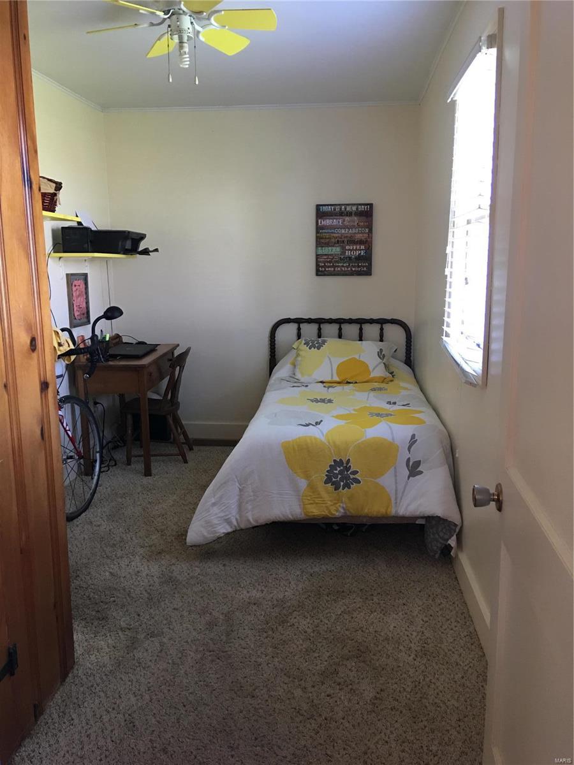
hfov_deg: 48.2
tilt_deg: -9.9
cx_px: 287
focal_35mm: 29
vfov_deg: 61.7
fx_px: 641
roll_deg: +0.0
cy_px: 382
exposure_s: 1/15
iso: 64
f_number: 2.2
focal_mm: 4.15
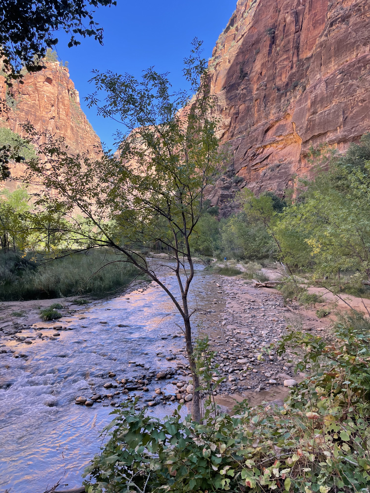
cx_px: 185
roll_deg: -1.3
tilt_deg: +0.6
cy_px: 246
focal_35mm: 26
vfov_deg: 67.3
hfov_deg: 53.1
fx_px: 371
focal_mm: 4.2
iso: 32
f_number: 1.6
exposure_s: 1/407
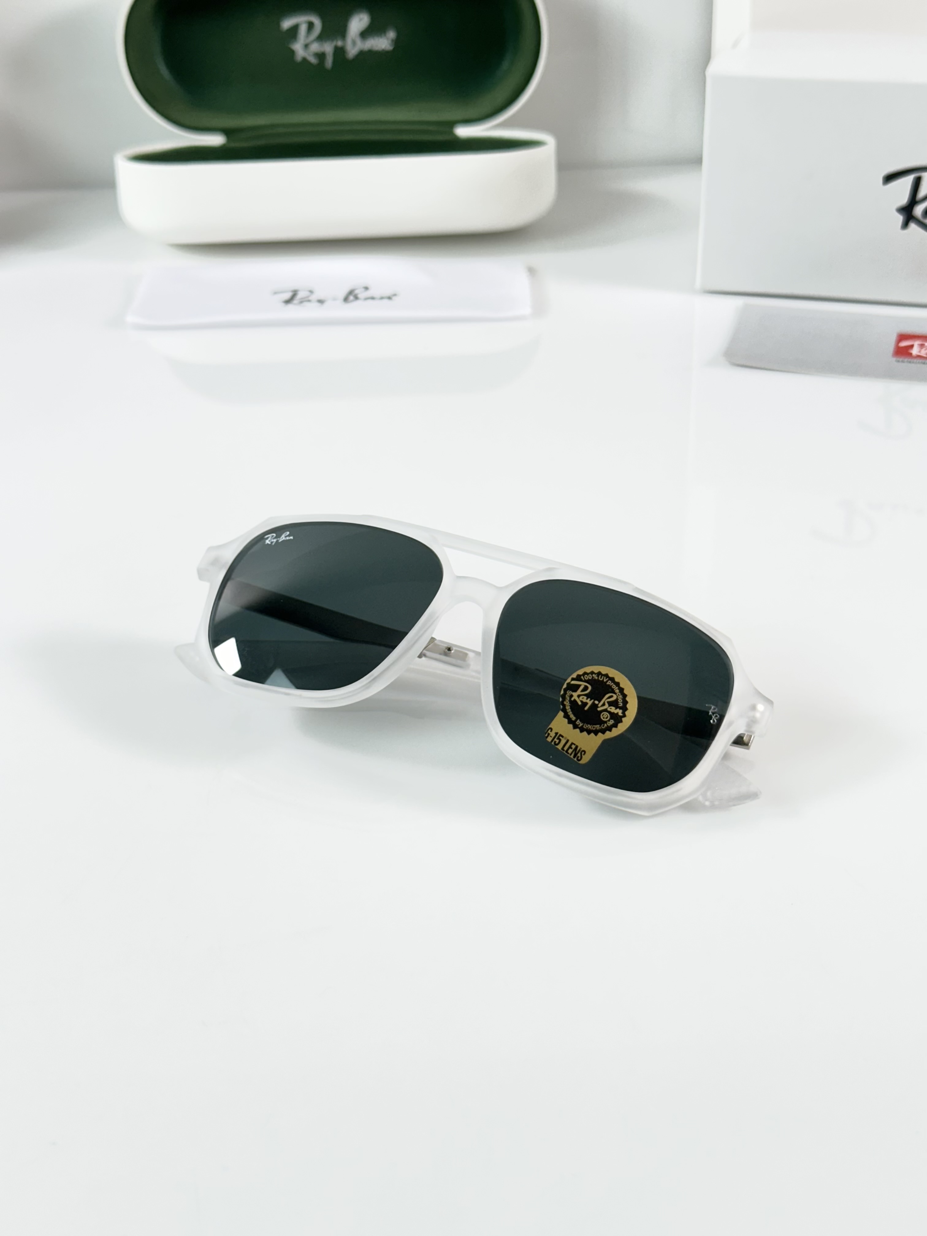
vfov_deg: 39.7
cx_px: 464
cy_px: 618
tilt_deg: -31.4
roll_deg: +1.7
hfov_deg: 30.3
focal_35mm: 48
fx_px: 1714
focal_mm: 6.86
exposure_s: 1/100
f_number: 1.78
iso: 64
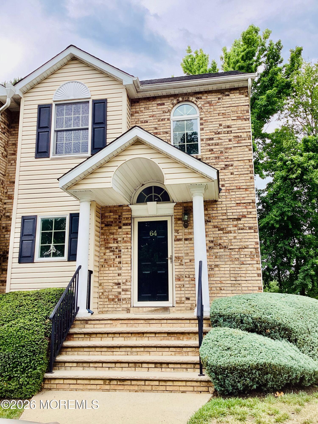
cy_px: 212
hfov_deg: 45.4
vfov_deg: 58.4
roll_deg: -0.5
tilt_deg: +13.5
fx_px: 380
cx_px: 159
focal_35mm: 31
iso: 25
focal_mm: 3.3
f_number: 2.4
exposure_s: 1/141
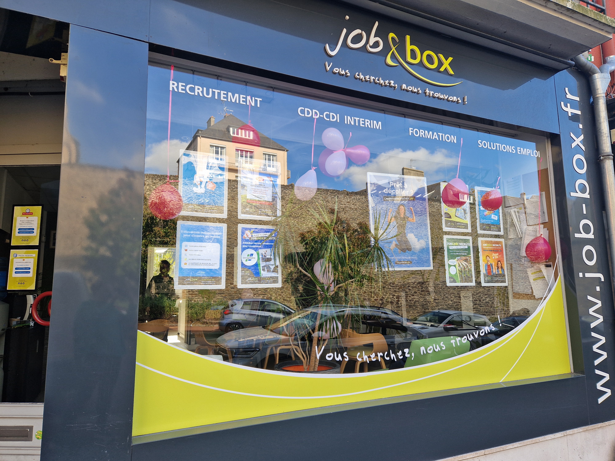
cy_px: 230
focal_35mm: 23
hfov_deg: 73.9
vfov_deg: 58.9
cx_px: 308
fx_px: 409
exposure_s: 1/195
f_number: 1.8
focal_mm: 5.4
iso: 50
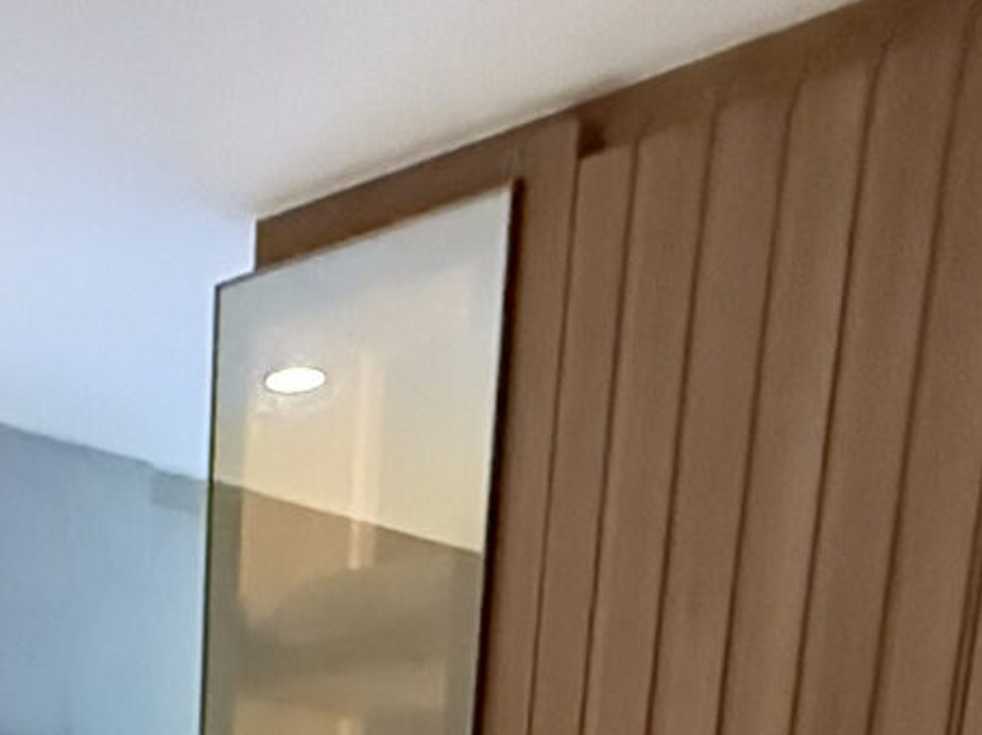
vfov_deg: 12.3
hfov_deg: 22.9
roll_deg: +1.8
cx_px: -158
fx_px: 2240
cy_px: 2008
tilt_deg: -21.4
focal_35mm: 79
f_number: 2.2
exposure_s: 1/60
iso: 1250
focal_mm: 2.22
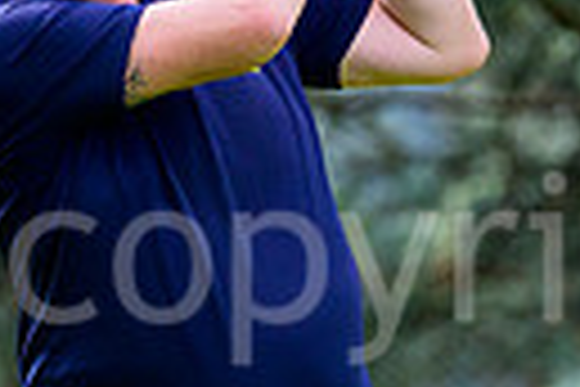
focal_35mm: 1425
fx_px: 22957
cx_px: 598
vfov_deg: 1.0
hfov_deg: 1.4
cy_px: 542
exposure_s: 1/1000
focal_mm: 300
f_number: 5.6
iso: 800
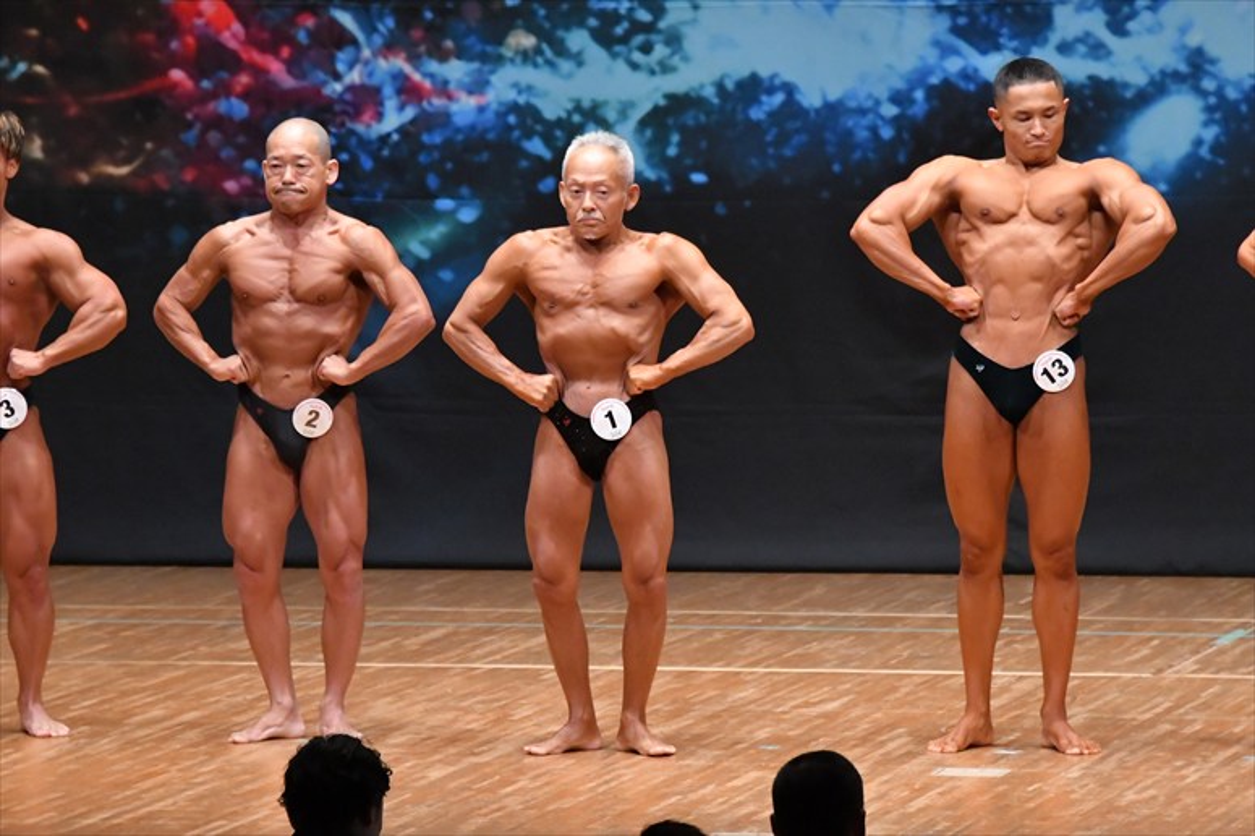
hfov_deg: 7.6
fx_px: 9408
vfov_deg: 5.1
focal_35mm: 270
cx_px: 628
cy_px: 418
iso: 8000
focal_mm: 180
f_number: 5.6
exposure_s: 1/400
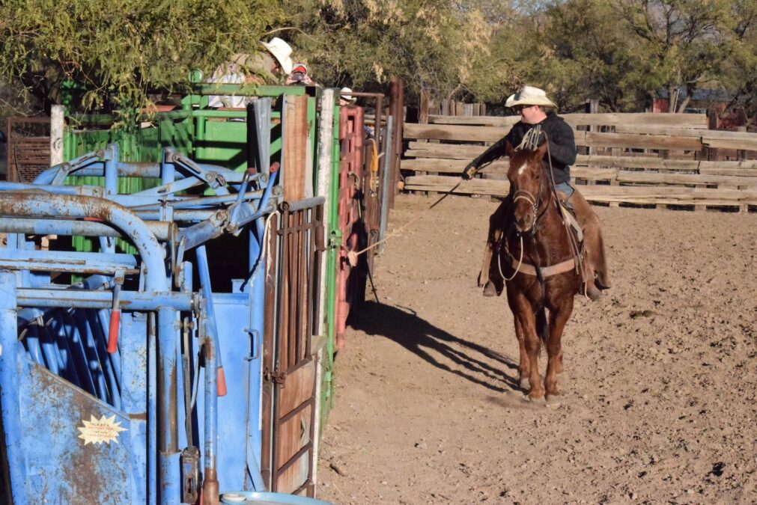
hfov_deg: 24.6
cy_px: 252
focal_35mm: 82
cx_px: 378
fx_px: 1735
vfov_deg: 16.6
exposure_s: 1/4000
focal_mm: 55
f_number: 22
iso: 12800
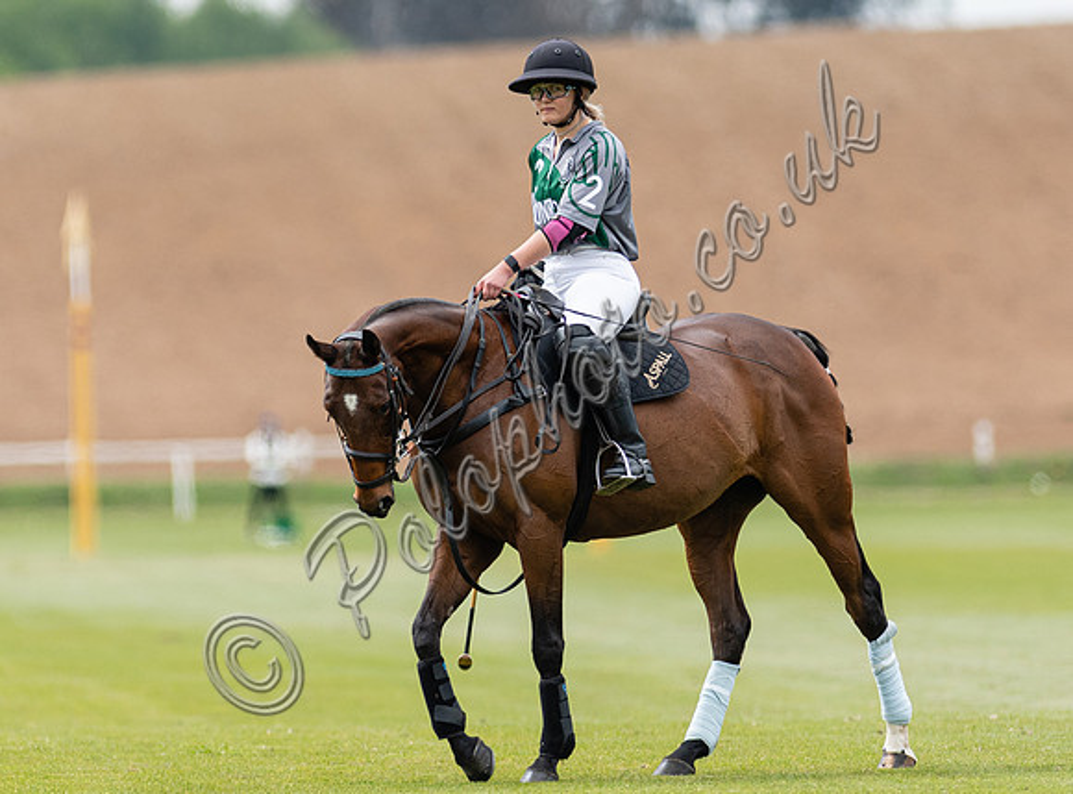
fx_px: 22047
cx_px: 405
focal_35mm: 715
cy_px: 211
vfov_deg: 2.1
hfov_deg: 2.8
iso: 250
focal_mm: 300
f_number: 2.8
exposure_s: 1/2000
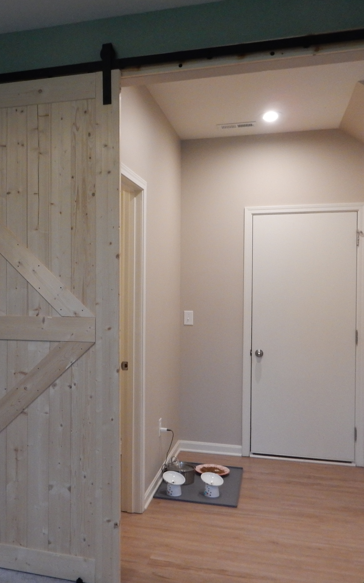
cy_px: 293
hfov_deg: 34.3
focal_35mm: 36
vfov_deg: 54.0
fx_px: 571
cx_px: 73
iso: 360
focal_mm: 4.5
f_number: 3.7
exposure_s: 1/30
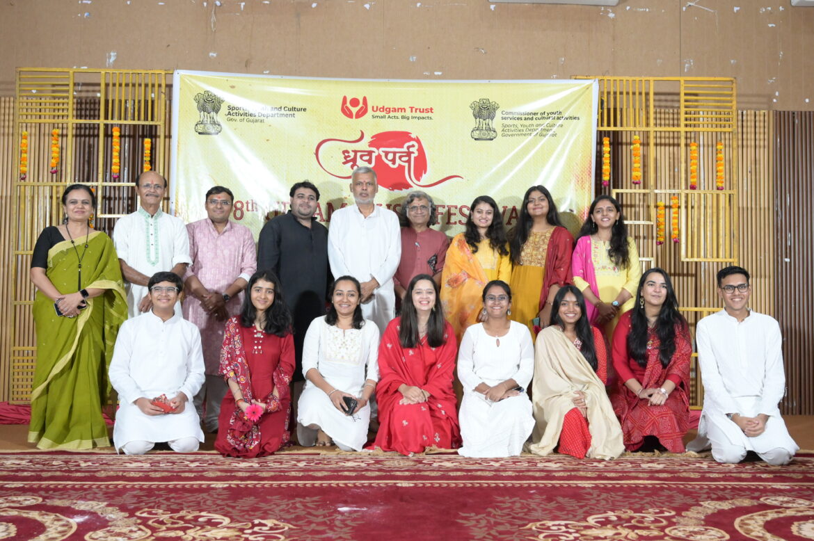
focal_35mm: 38
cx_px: 407
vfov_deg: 35.0
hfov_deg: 50.7
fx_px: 858
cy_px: 270
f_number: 5
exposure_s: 1/200
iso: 6400
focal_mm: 38
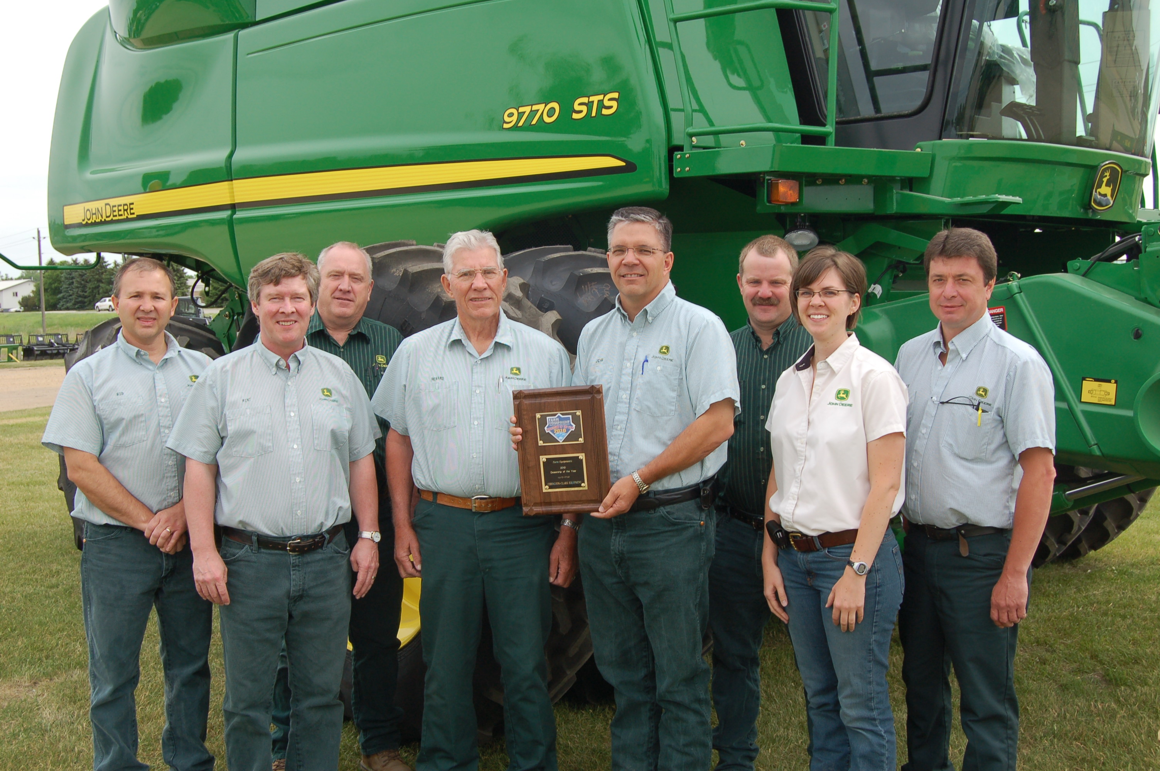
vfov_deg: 34.1
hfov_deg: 49.6
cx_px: 580
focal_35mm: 39
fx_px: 1256
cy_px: 386
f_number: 7.1
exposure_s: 1/200
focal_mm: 26
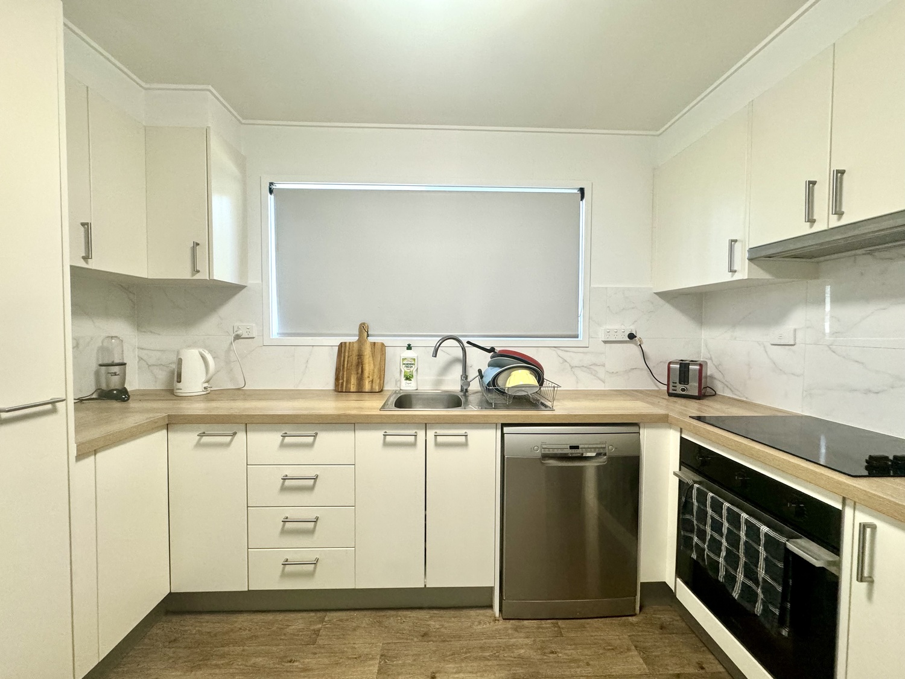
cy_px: 340
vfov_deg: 85.7
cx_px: 452
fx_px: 366
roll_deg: -0.4
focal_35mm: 14
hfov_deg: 102.1
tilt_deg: -3.2
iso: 250
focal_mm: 2.22
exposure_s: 1/100
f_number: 2.2
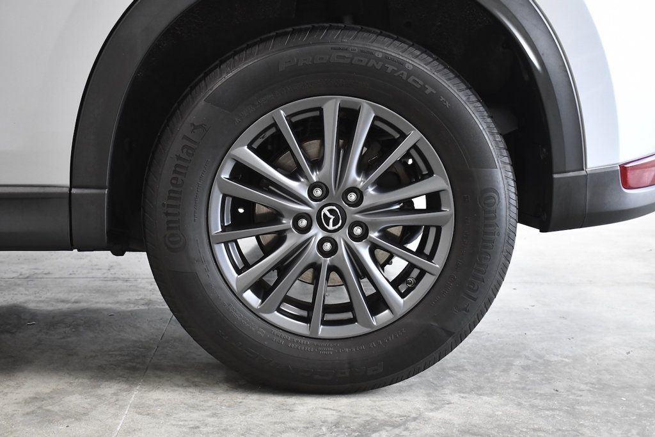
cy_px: 218
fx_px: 946
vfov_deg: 26.0
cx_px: 328
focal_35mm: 52
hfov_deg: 38.2
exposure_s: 1/500
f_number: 4.5
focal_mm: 35
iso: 2500
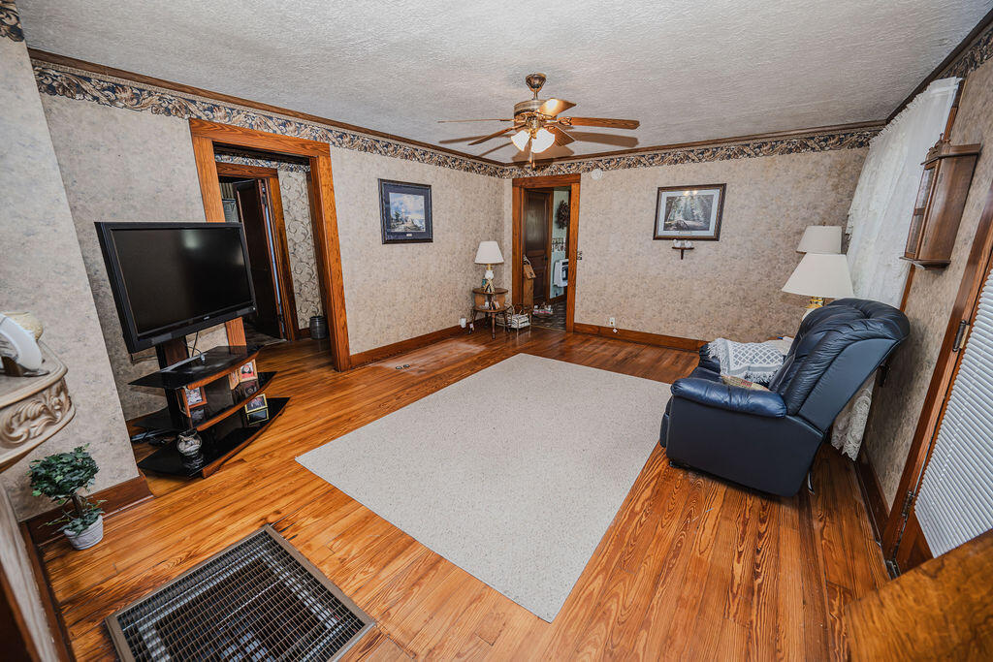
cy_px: 331
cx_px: 496
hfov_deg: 104.2
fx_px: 386
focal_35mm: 14
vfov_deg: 81.2
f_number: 4
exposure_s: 1/200
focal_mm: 14
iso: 2000
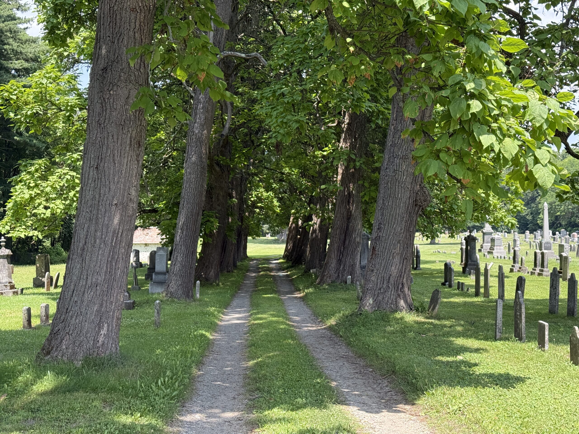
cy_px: 217
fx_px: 803
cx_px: 290
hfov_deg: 39.7
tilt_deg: +0.4
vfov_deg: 30.3
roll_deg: -0.3
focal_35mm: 48
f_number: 1.78
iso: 100
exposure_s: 1/747
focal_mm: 6.76
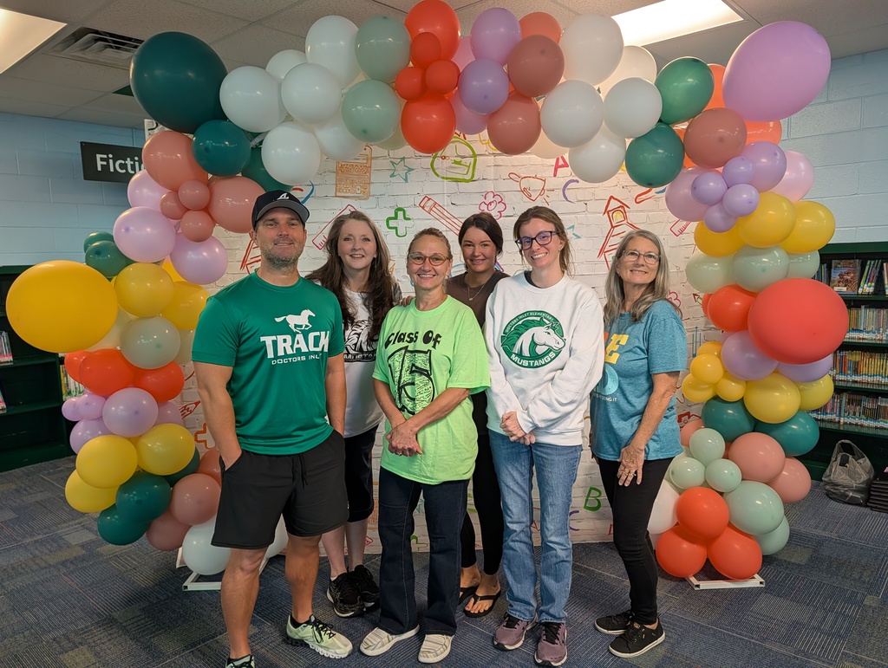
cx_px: 444
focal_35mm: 24
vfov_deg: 56.9
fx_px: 617
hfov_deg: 71.5
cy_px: 334
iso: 178
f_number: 1.68
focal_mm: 6.9
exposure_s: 1/120
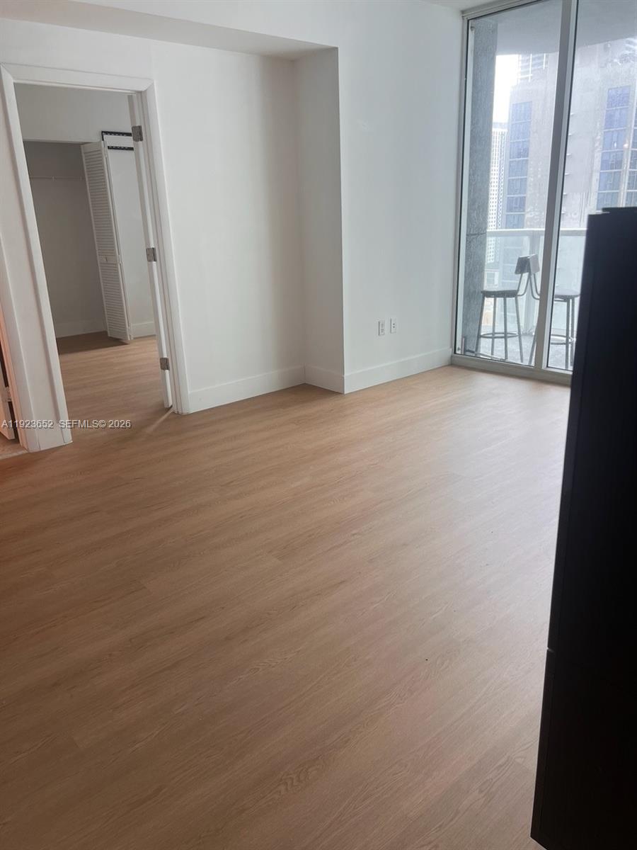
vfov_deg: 67.3
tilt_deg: -15.6
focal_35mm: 26
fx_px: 638
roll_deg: +2.9
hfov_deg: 53.1
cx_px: 318
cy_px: 425
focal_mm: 5.7
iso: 40
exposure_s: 1/120
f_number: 1.5
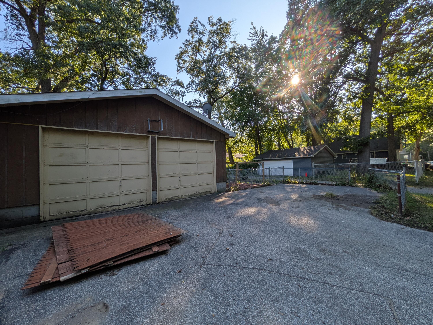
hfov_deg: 102.1
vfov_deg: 85.7
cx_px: 216
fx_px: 175
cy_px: 162
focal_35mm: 14
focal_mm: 1.83
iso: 46
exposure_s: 1/982
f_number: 2.2
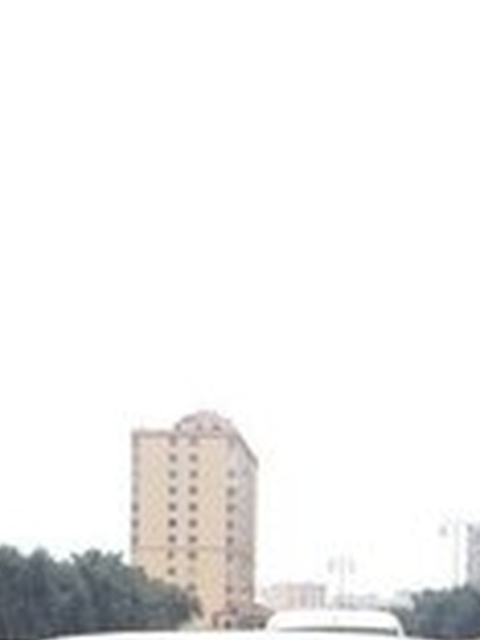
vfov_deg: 19.2
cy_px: 903
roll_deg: +0.3
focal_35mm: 92
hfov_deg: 16.1
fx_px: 1701
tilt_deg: -11.1
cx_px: 222
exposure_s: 1/345
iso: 32
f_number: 2.2
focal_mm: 4.15
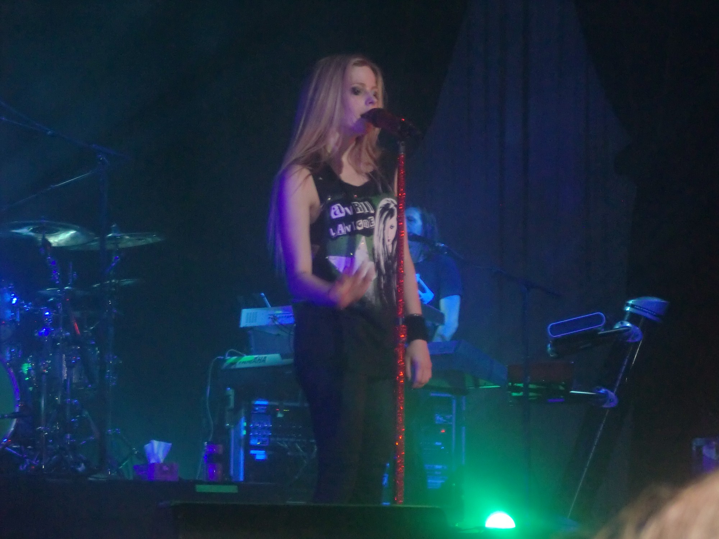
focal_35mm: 105
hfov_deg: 18.7
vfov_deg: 14.1
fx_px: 2181
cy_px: 270
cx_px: 360
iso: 400
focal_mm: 18.9
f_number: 5.6
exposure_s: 1/40
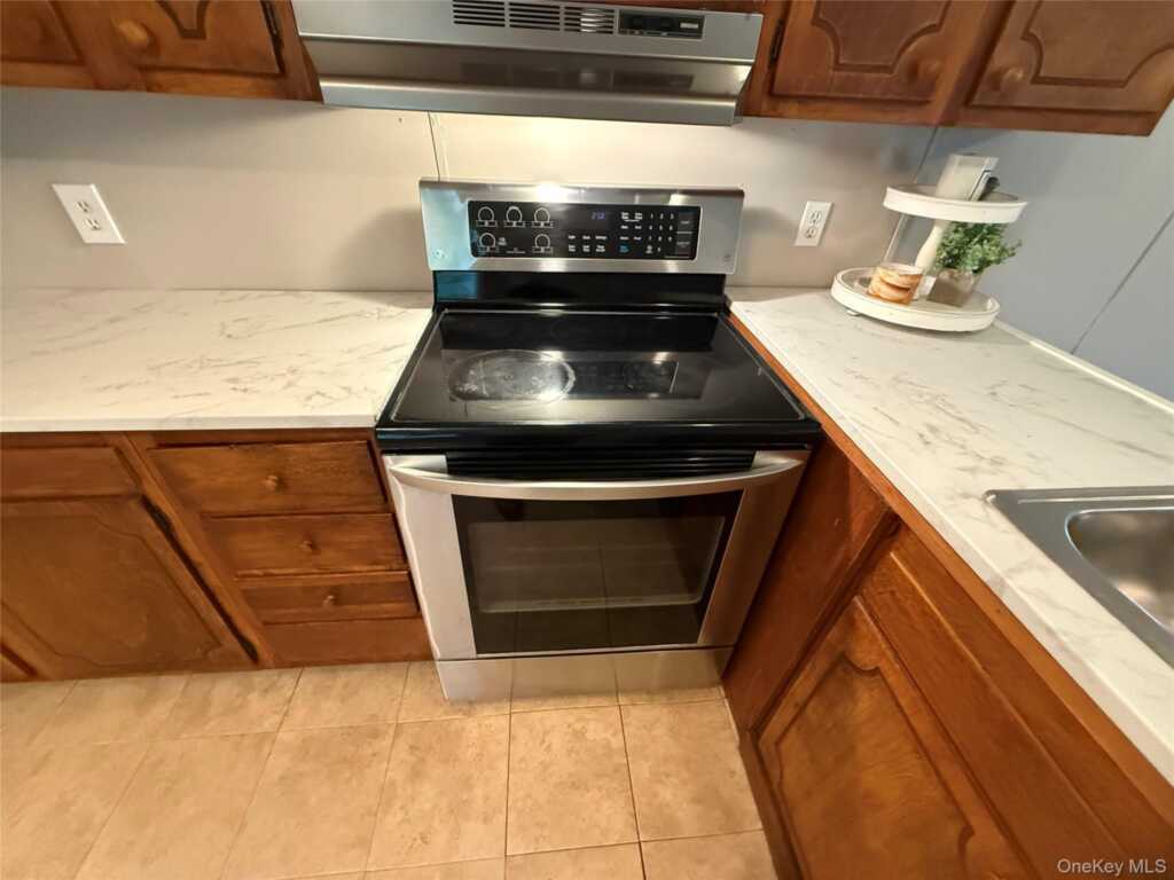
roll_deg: -1.4
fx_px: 475
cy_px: 440
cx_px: 587
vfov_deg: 85.7
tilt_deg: -34.6
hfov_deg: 102.1
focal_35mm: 14
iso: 1000
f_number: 2.2
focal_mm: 2.22
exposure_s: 1/60
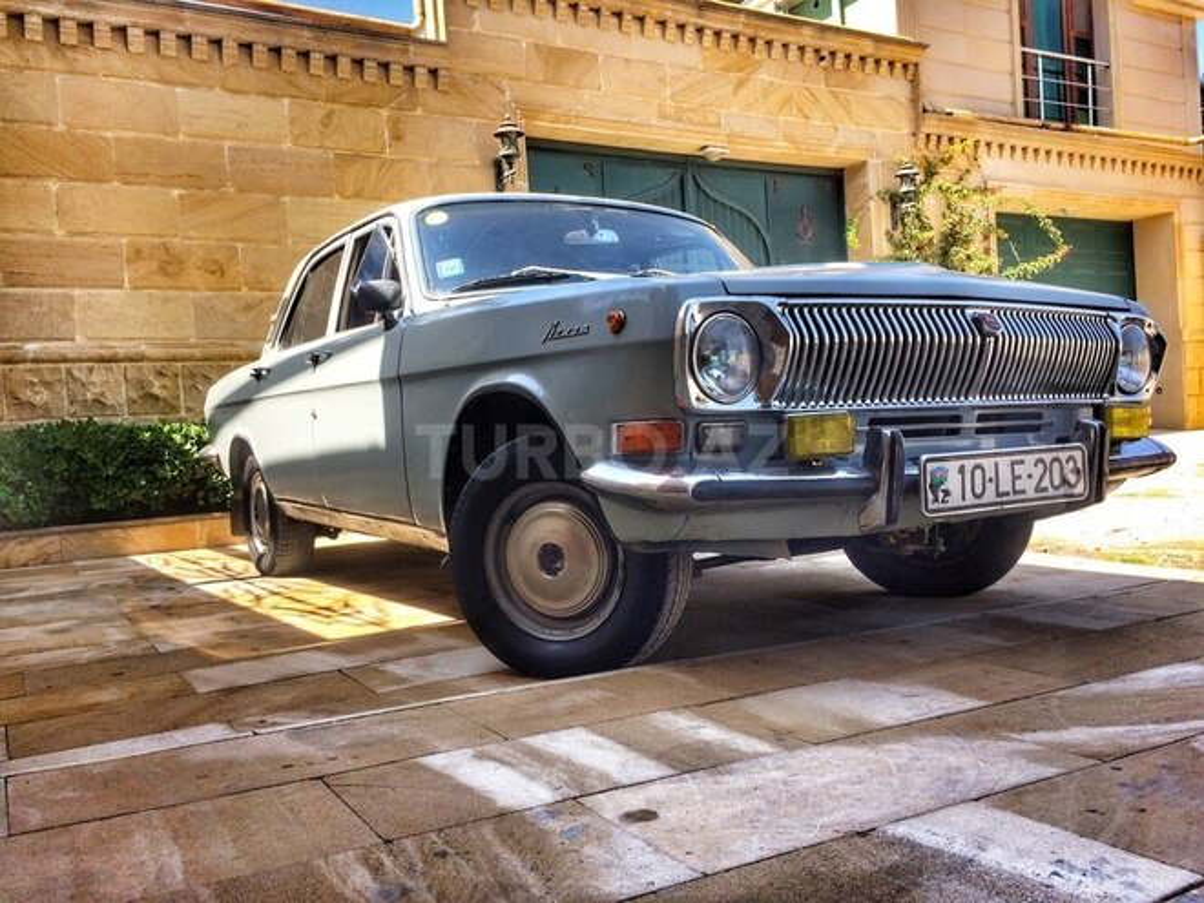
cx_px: 602
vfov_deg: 48.2
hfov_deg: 61.7
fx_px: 1009
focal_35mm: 29
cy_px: 452
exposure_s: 1/641
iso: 32
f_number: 2.2
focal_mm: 4.15
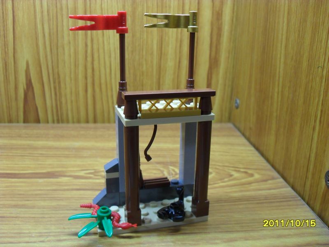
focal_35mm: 35
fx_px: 333
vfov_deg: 40.7
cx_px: 164
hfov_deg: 52.6
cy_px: 124
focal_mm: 6.2
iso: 200
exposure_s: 1/20
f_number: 2.8
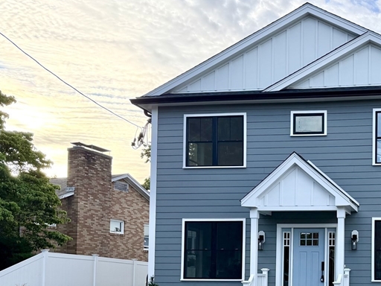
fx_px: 528
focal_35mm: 48
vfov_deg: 29.1
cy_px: 253
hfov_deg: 36.4
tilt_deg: +2.7
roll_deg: +0.7
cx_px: 363
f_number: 1.78
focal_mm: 6.76
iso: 100
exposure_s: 1/1727
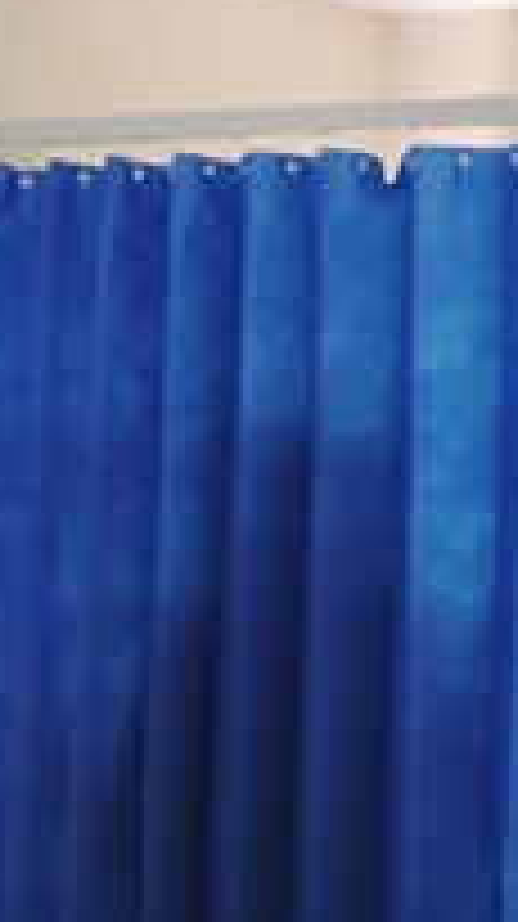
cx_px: -968
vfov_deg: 9.1
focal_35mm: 234
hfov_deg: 5.0
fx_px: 5726
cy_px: 1016
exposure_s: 1/50
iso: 280
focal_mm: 7.7
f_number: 3.4
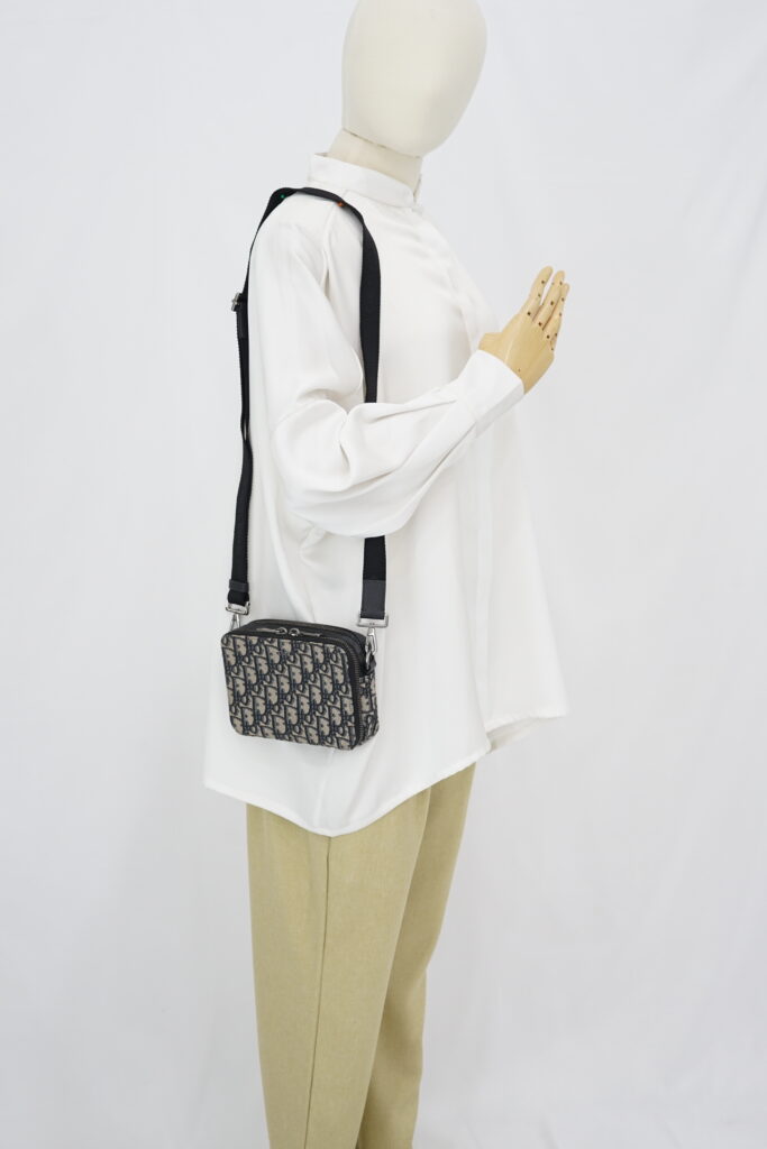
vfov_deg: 39.6
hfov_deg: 27.0
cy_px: 574
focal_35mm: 50
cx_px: 384
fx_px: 1597
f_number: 6.3
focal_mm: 50
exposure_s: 1/8
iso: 640
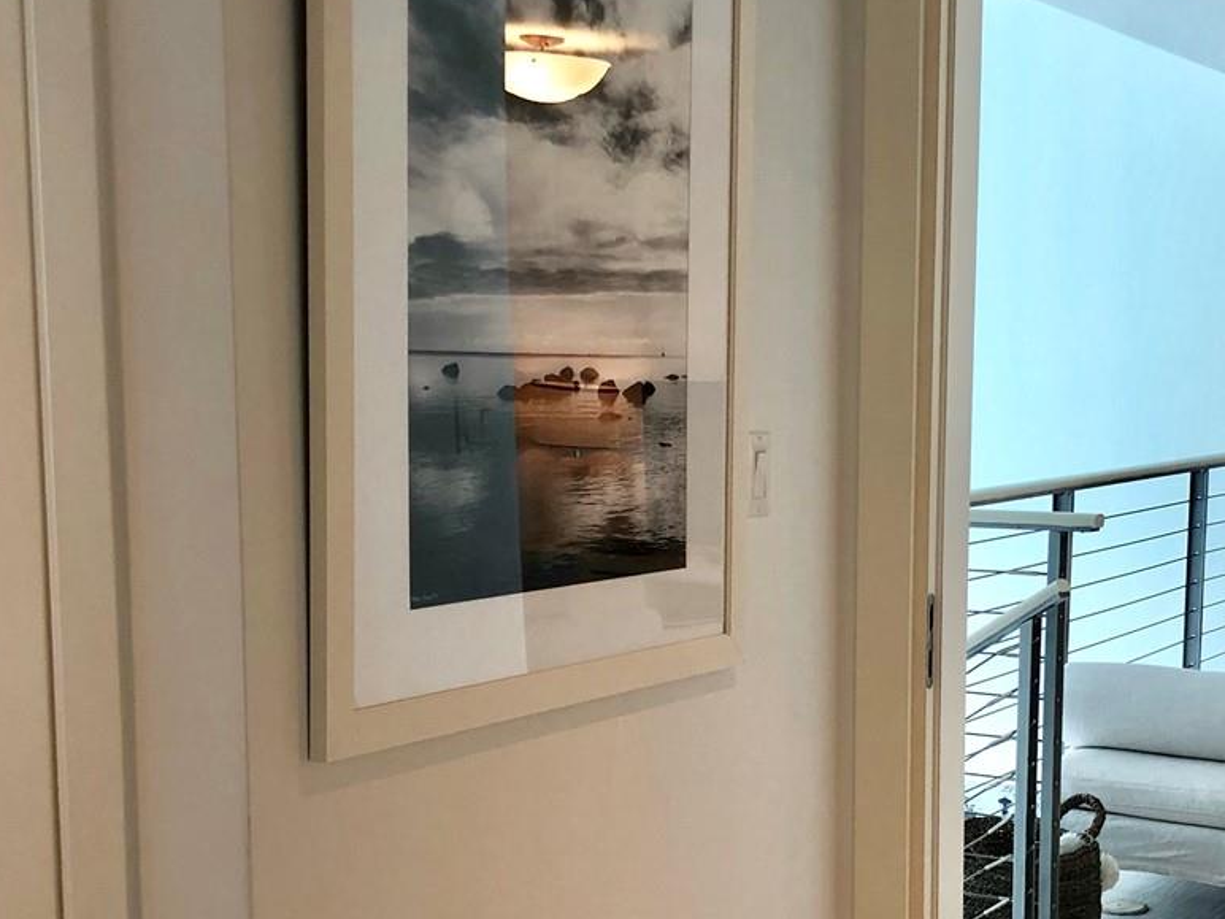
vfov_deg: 25.1
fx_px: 2053
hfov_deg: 33.2
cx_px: 692
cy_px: 627
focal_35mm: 58
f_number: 1.8
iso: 25
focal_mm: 4
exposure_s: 1/40
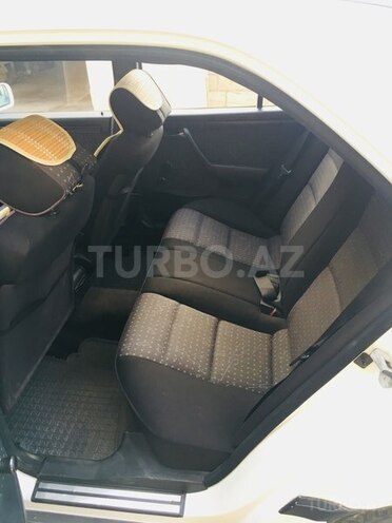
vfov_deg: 61.7
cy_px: 262
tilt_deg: -29.8
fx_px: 438
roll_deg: +4.5
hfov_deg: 48.2
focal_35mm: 29
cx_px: 196
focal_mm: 4.15
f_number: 2.2
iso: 25
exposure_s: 1/33
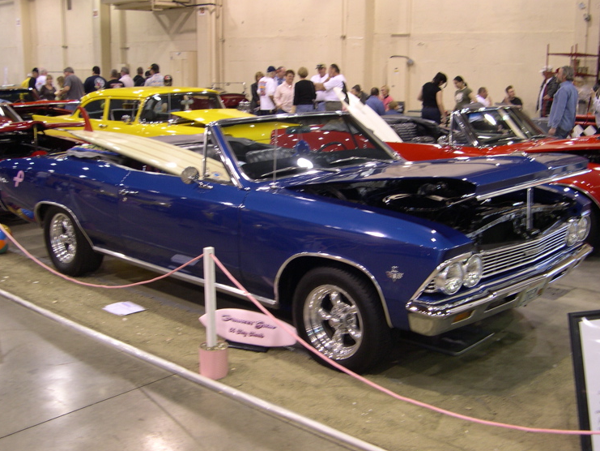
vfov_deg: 35.1
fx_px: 711
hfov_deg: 45.8
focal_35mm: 41
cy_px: 220
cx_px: 302
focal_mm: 8
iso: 100
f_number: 2.8
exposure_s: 1/22.7
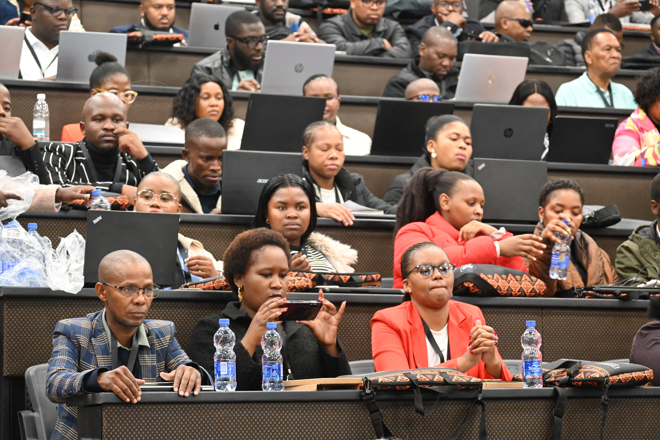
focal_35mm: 132
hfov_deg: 15.5
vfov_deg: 10.4
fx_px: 2420
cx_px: 330
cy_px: 220
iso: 3200
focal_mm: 88
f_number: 5
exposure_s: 1/80
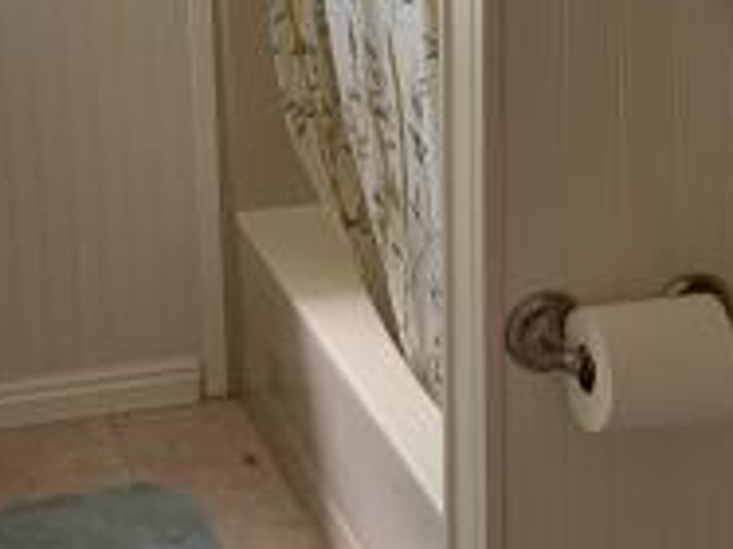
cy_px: 55
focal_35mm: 89
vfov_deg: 16.4
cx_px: 192
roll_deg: +2.5
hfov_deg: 21.8
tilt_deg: -16.3
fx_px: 1883
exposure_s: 1/60
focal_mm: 4.25
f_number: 1.8
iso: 200
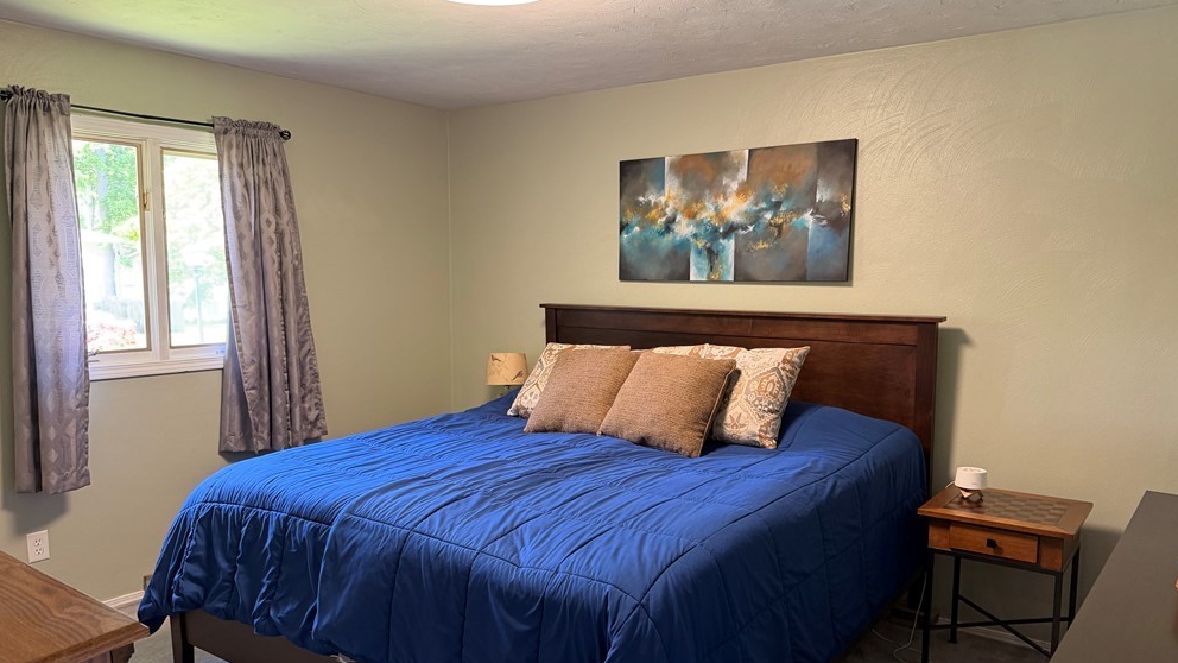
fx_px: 843
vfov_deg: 42.8
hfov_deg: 69.9
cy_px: 374
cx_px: 584
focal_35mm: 27
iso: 320
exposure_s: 1/60
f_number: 1.78
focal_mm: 6.76
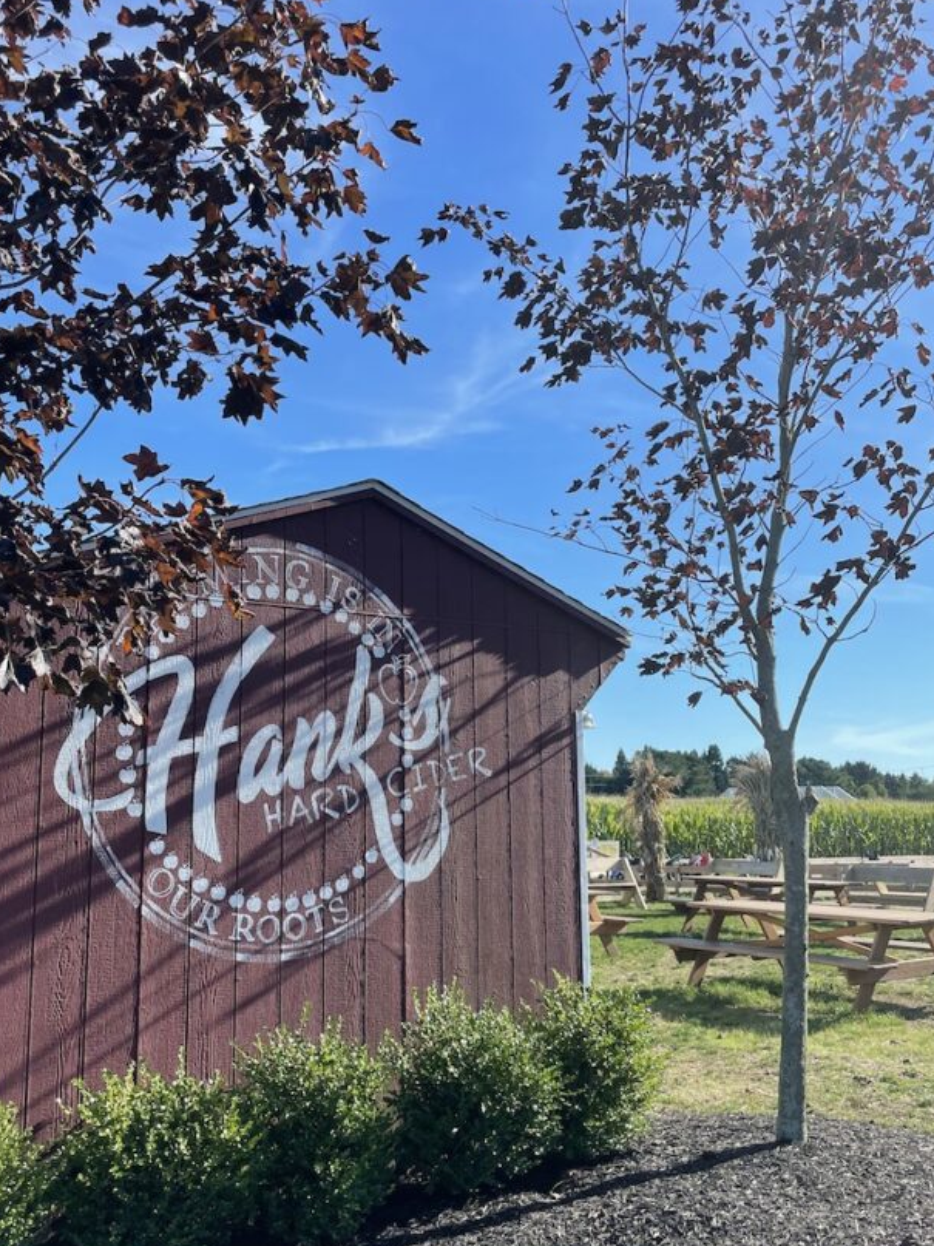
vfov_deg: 55.4
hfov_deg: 42.9
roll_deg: -0.4
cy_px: 625
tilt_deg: +7.0
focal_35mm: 33
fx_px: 1188
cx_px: 429
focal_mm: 4.2
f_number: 1.6
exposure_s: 1/2353
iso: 32
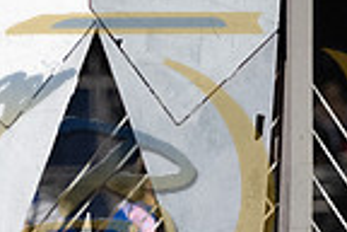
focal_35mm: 705
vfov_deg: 1.9
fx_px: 6795
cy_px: 262
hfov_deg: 2.9
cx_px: 80
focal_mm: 175
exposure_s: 1/1250
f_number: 2.8
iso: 5000
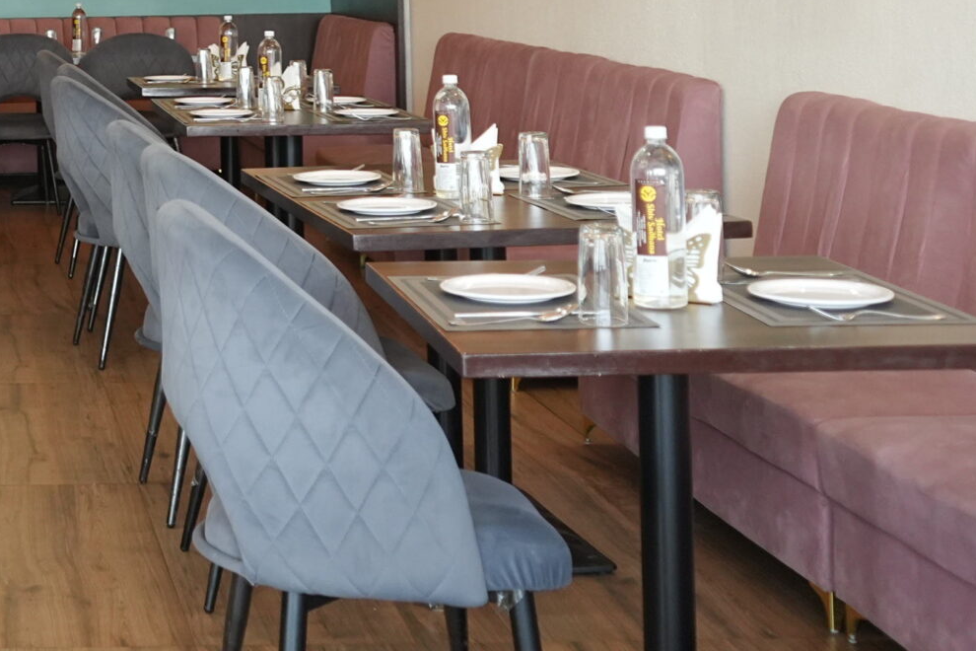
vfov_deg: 17.5
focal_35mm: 75
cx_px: -53
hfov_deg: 25.3
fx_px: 2033
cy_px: -70
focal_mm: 29
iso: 1600
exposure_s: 1/250
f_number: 3.5
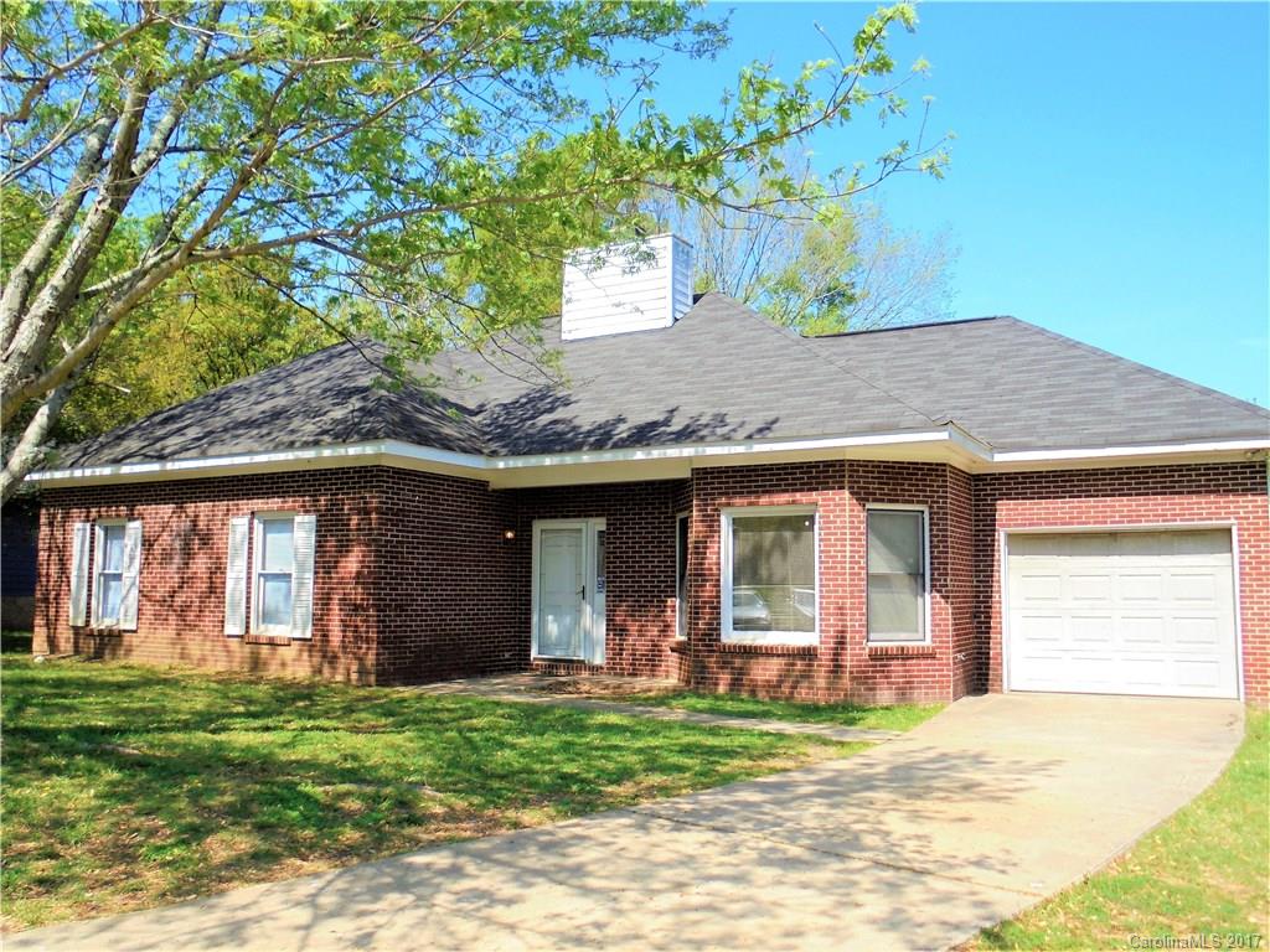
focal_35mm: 29
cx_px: 635
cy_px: 476
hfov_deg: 61.7
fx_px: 1064
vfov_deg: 48.2
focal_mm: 5.3
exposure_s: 1/500
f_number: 3.7
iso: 100
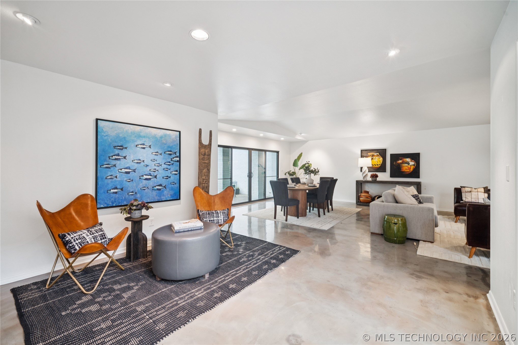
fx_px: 201
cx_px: 259
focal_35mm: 14
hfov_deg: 104.3
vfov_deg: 81.2
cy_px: 172
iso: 640
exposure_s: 1/8
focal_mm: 14
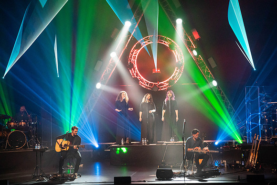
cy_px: 92
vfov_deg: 9.1
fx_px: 1162
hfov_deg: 13.6
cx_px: 138
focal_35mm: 151
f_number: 5.6
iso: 8000
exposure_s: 1/250
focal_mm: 151
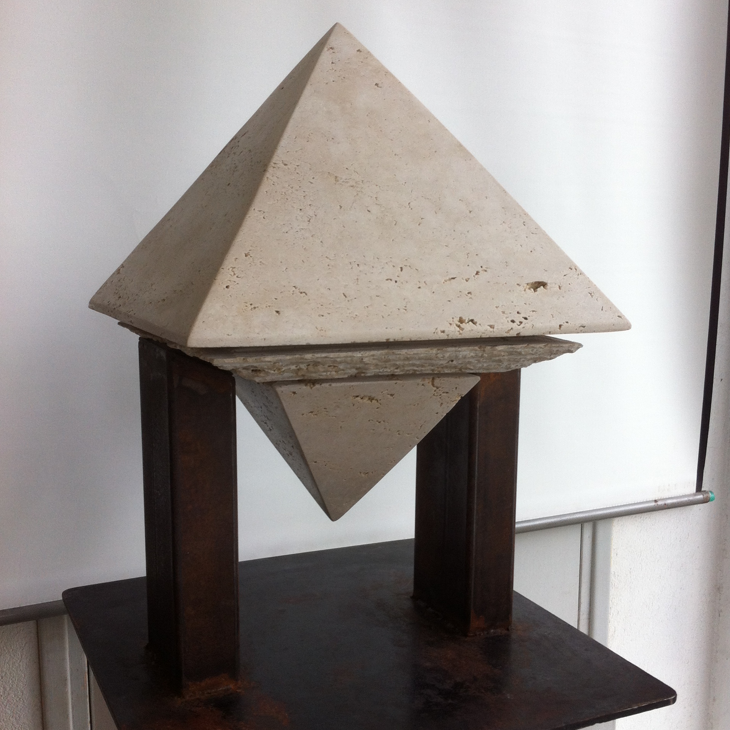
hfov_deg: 40.0
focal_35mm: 42
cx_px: 370
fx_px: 1002
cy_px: 368
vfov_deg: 40.0
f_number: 2.8
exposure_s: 1/135
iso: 80
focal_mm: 3.85
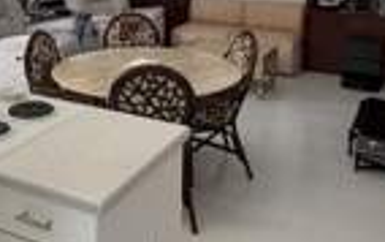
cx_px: 163
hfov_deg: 40.2
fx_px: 525
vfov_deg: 22.7
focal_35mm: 50
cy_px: -86
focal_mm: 2.22
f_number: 2.2
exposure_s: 1/99
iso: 125
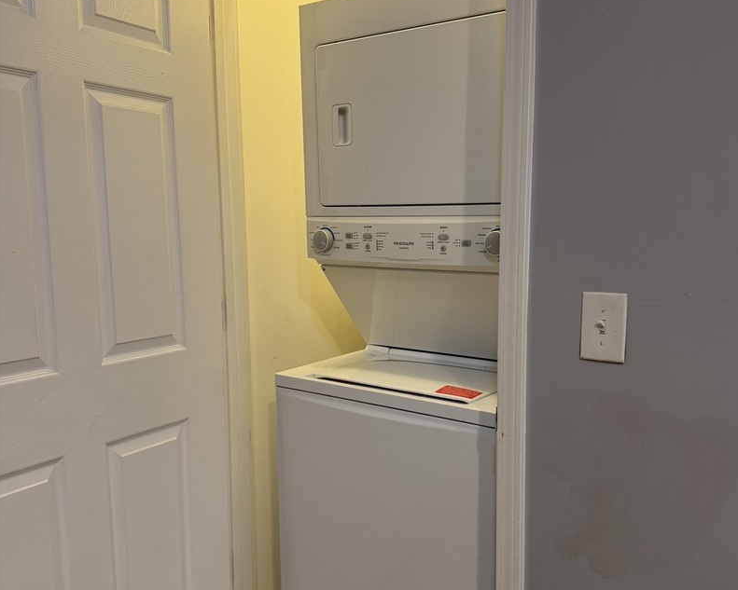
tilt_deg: -8.1
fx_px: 699
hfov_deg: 55.7
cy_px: 325
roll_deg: +0.7
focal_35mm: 32
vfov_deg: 45.7
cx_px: 375
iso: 160
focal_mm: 6.76
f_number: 1.78
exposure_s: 1/60
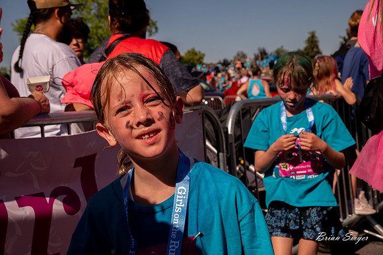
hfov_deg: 30.5
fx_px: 702
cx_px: 192
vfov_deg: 20.6
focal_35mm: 66
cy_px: 128
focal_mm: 66
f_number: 11
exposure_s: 1/1600
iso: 800
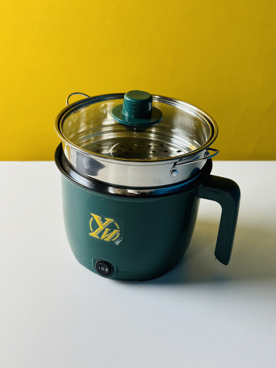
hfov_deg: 29.7
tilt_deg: -29.8
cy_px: 181
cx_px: 136
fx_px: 521
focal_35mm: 49
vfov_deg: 38.9
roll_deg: -5.4
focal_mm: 6.86
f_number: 1.78
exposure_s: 1/102
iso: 160
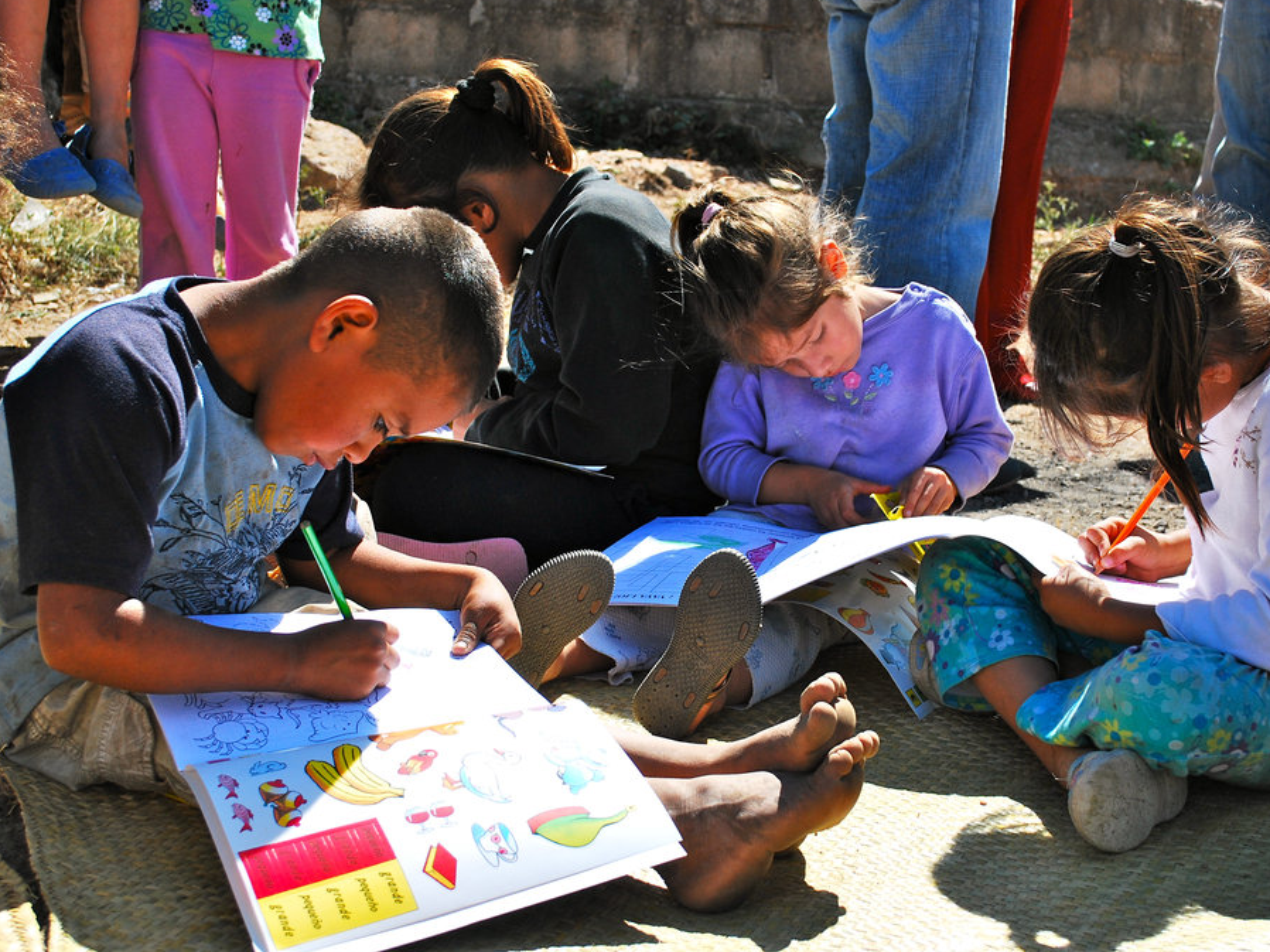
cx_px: 720
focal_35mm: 56
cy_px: 475
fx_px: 2054
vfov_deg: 26.1
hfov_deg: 34.3
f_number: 6.3
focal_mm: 34
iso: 200
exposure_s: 1/500
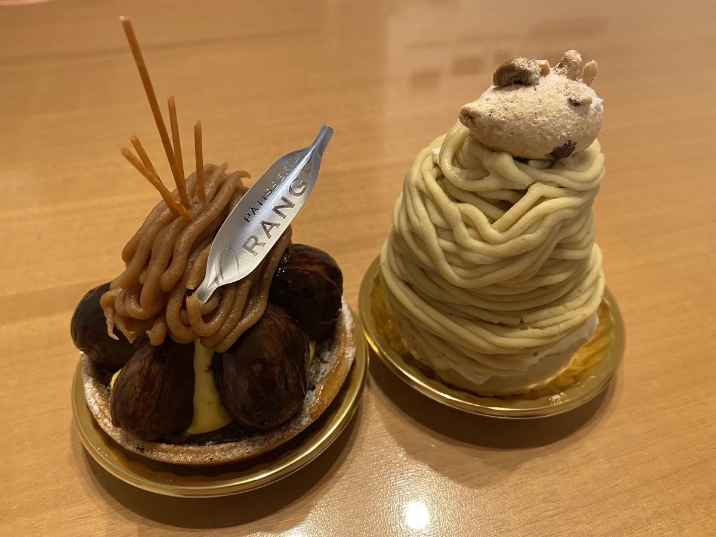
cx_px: 358
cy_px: 268
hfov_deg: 67.3
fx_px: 538
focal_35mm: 26
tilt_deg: -41.8
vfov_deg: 53.1
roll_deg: -1.4
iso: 250
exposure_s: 1/50
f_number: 1.8
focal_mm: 4.25
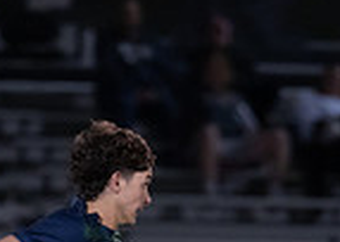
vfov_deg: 1.3
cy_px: 478
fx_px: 10964
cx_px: 195
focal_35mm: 1136
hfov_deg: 1.8
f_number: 2.8
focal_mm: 200
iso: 2500
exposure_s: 1/1000
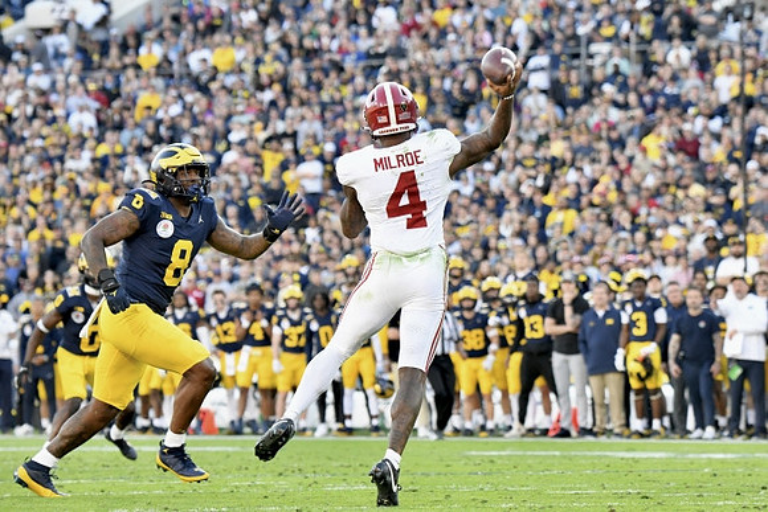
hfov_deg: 8.2
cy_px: 256
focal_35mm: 252
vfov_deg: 5.5
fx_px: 5377
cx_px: 384
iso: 2500
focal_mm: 210
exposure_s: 1/1000
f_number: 5.3
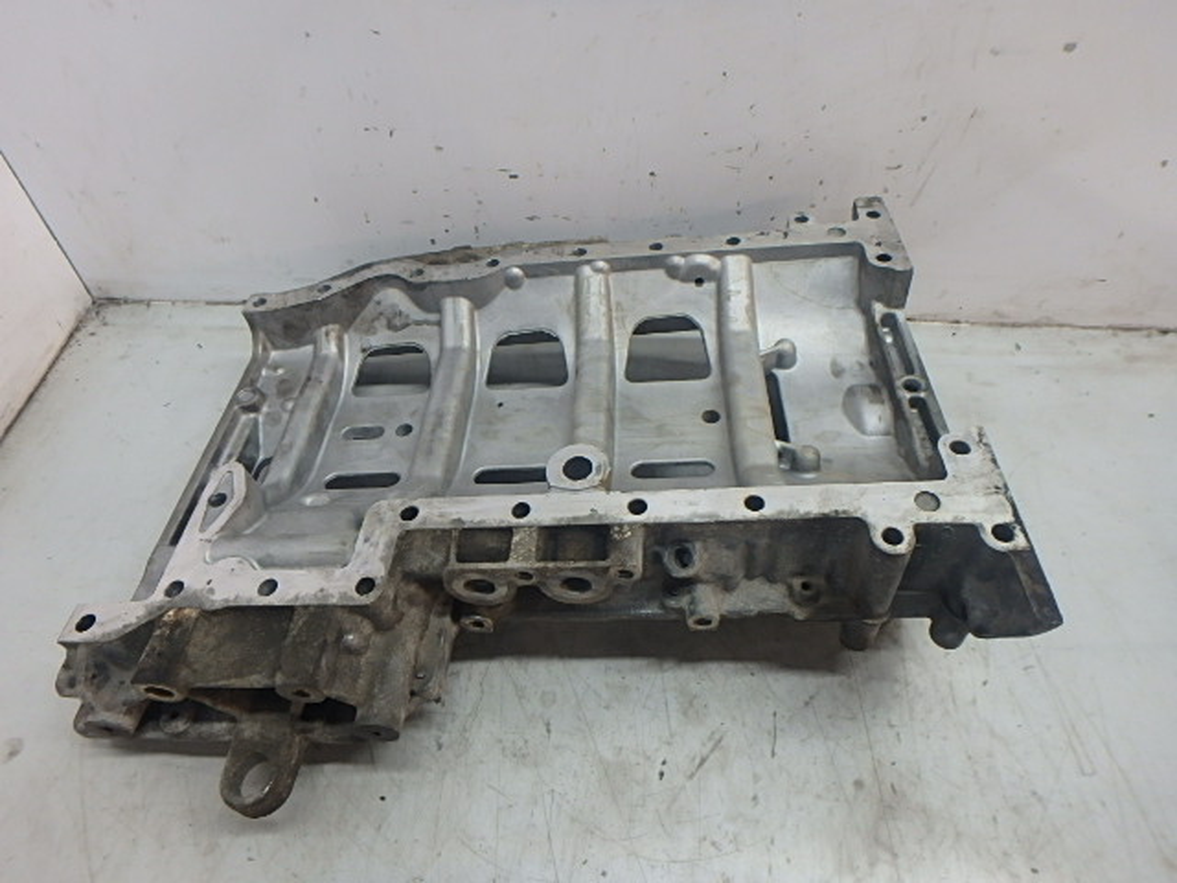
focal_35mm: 21
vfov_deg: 63.4
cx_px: 588
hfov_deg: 79.0
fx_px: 714
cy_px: 442
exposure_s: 1/40
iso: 200
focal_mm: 3.7
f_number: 3.5
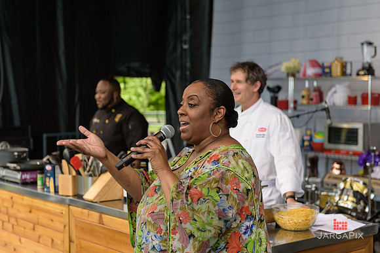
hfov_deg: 32.4
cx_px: 190
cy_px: 126
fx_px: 655
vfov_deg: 21.9
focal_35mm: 62
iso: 250
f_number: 3.2
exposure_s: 1/800
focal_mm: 62
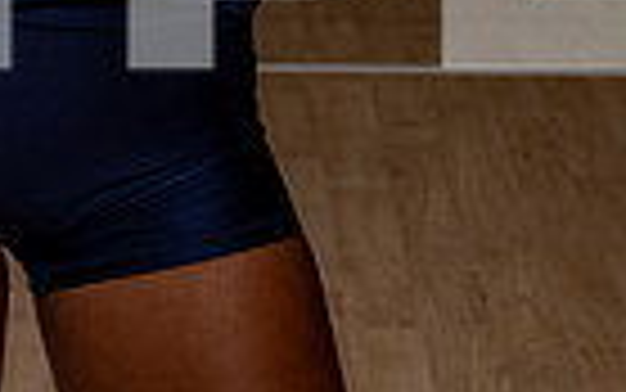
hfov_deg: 10.9
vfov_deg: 6.6
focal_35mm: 192
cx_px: 86
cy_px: -383
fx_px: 3277
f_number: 8
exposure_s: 1/250
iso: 100
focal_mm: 58
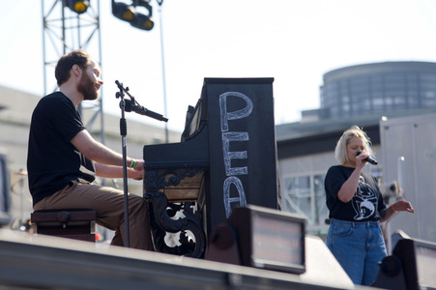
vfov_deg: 10.1
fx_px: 1634
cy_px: 145
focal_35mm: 135
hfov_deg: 15.2
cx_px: 218
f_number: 4
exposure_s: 1/640
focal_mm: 135
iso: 100
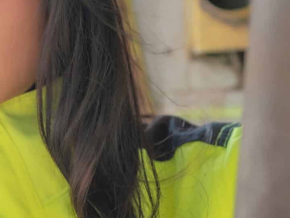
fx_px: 2304
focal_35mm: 275
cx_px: 44
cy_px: 137
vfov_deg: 5.4
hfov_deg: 7.2
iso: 100
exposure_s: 1/100
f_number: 3.5
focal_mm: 80
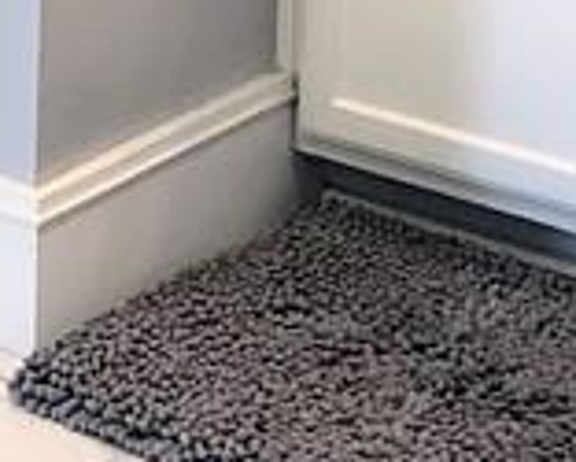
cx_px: 229
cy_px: -865
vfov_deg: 7.7
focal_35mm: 179
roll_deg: -1.1
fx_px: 3053
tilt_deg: -3.9
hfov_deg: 10.8
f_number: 1.8
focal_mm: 4
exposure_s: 1/30
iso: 20
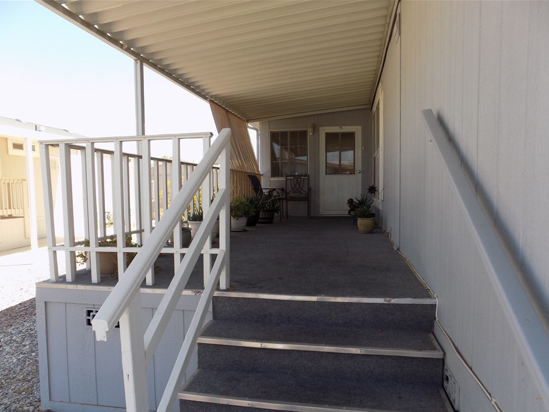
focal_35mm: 25
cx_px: 262
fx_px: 397
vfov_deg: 54.8
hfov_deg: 69.3
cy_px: 223
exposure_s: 1/320
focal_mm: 4
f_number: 3.1
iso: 80
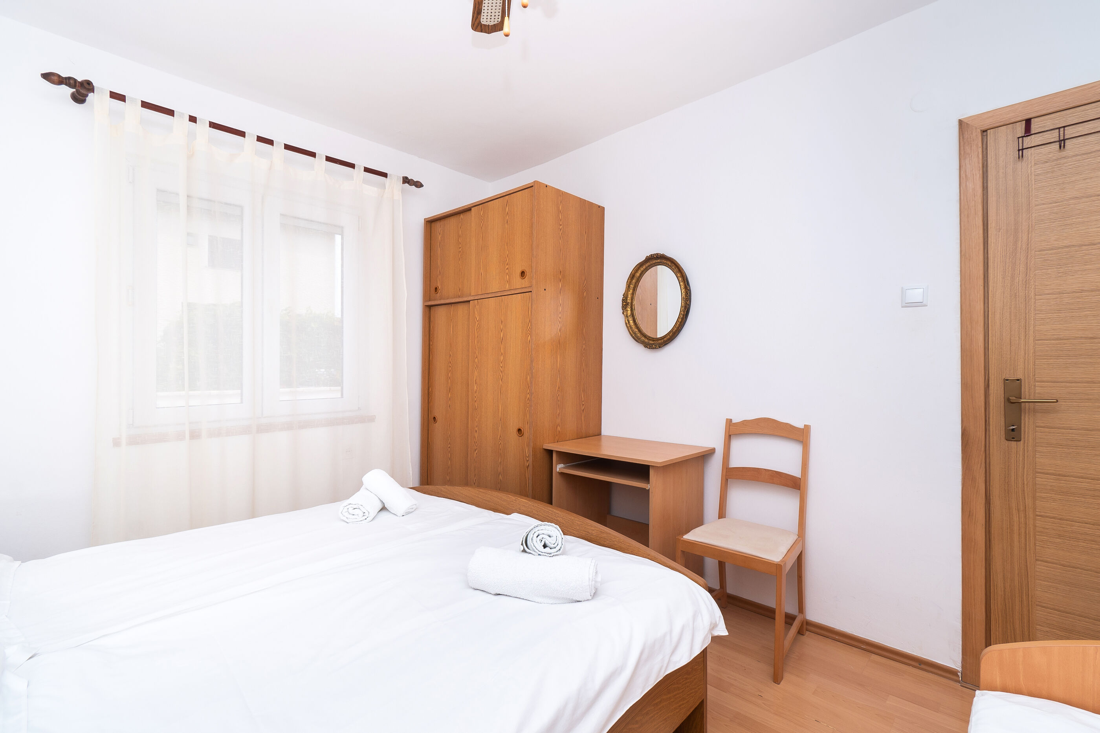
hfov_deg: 100.4
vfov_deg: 77.3
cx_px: 550
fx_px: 458
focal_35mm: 15
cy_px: 366
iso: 160
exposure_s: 1/200
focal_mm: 10
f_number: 8
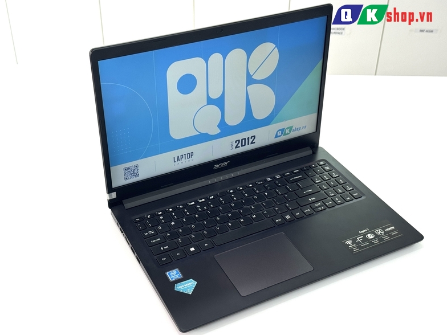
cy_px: 166
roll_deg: +0.4
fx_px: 633
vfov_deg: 29.7
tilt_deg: -34.9
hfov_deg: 38.9
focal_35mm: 49
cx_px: 223
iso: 64
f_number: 1.78
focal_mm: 6.76
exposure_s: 1/149
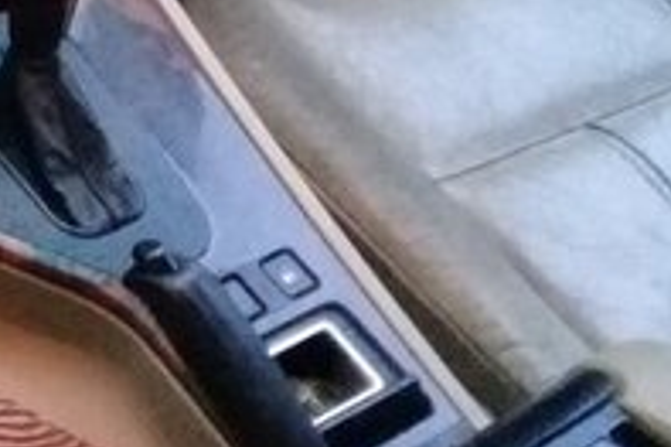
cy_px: -142
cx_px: -405
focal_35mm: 108
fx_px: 2011
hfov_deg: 16.8
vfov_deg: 12.3
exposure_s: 1/17
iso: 800
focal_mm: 3.3
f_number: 2.2
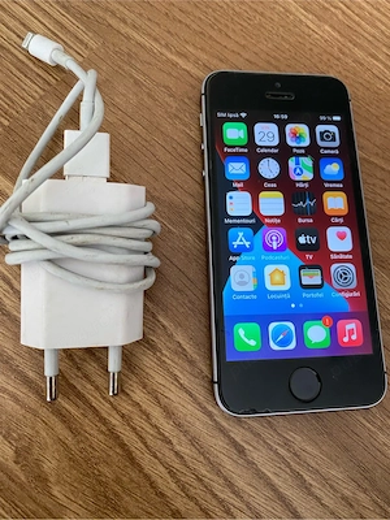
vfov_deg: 69.4
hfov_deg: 54.9
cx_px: 195
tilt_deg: -76.6
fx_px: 376
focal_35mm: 25
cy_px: 260
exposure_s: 1/60
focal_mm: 4.25
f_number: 1.8
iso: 400
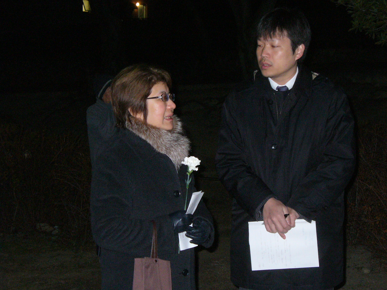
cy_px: 145
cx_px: 194
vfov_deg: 18.9
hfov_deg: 25.0
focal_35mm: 78
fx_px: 872
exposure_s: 1/60
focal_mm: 12.8
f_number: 3.3
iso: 400
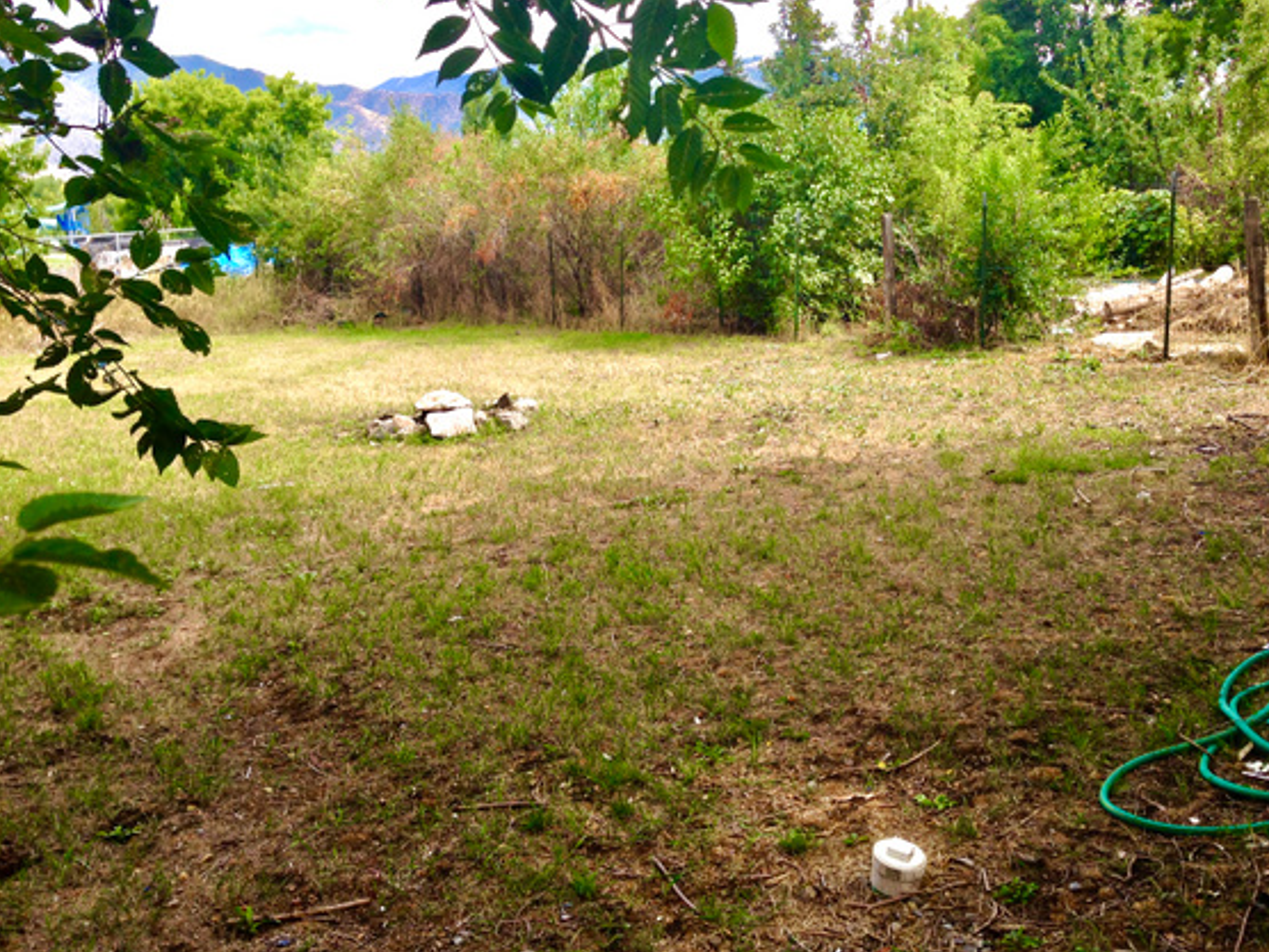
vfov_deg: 37.7
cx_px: 666
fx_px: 1393
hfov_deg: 49.0
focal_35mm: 38
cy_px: 411
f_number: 2.4
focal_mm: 4.12
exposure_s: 1/502
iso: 50
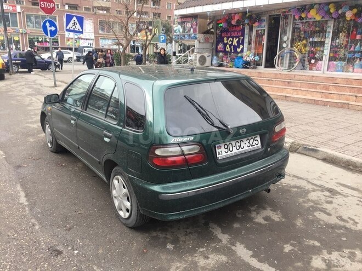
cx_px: 181
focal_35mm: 29
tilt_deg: -14.3
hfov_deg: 61.7
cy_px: 136
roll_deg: -1.4
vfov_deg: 48.2
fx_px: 303
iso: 32
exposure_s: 1/101
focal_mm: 4.15
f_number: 2.2
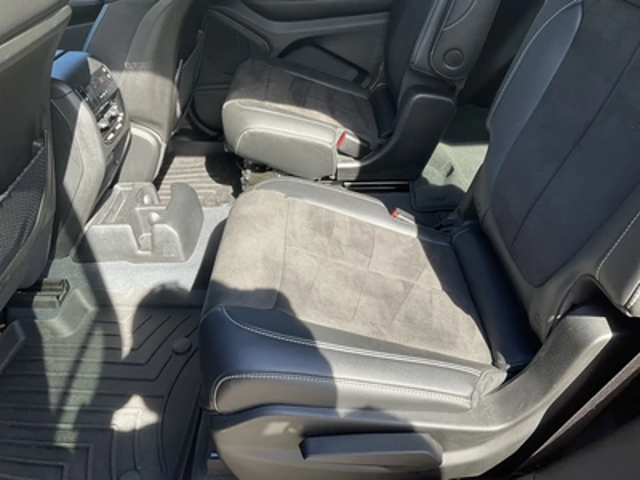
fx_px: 536
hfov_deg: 61.7
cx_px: 320
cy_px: 240
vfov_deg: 48.2
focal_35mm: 29
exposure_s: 1/122
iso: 16
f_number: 1.8
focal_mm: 3
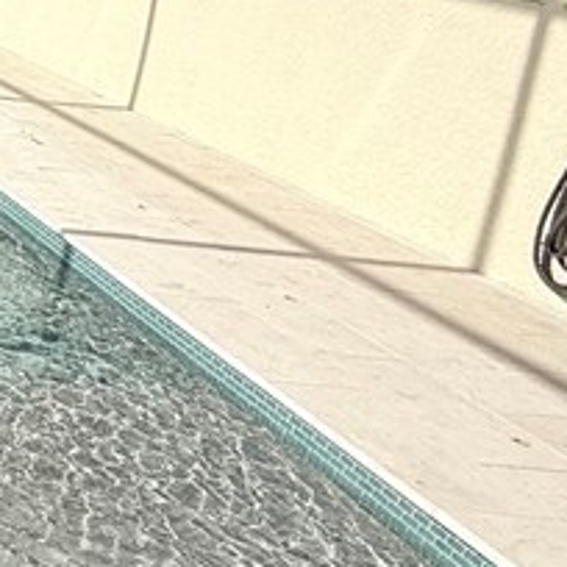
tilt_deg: -16.6
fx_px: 1149
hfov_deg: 18.4
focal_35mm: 62
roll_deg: -4.4
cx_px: -561
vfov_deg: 27.4
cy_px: 145
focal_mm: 2.22
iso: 50
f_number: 2.2
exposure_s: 1/1339
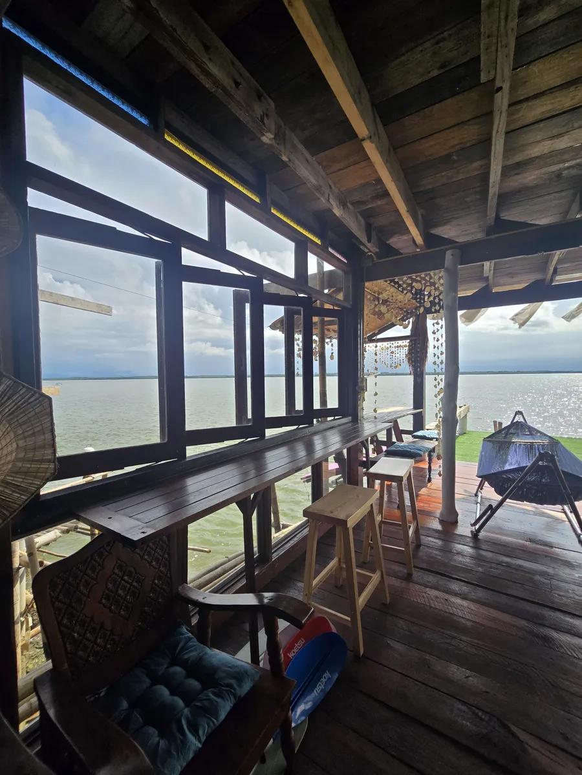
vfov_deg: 106.2
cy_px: 388
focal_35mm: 13
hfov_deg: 89.9
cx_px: 291
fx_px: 291
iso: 50
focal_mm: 2.2
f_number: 2.2
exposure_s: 1/1606
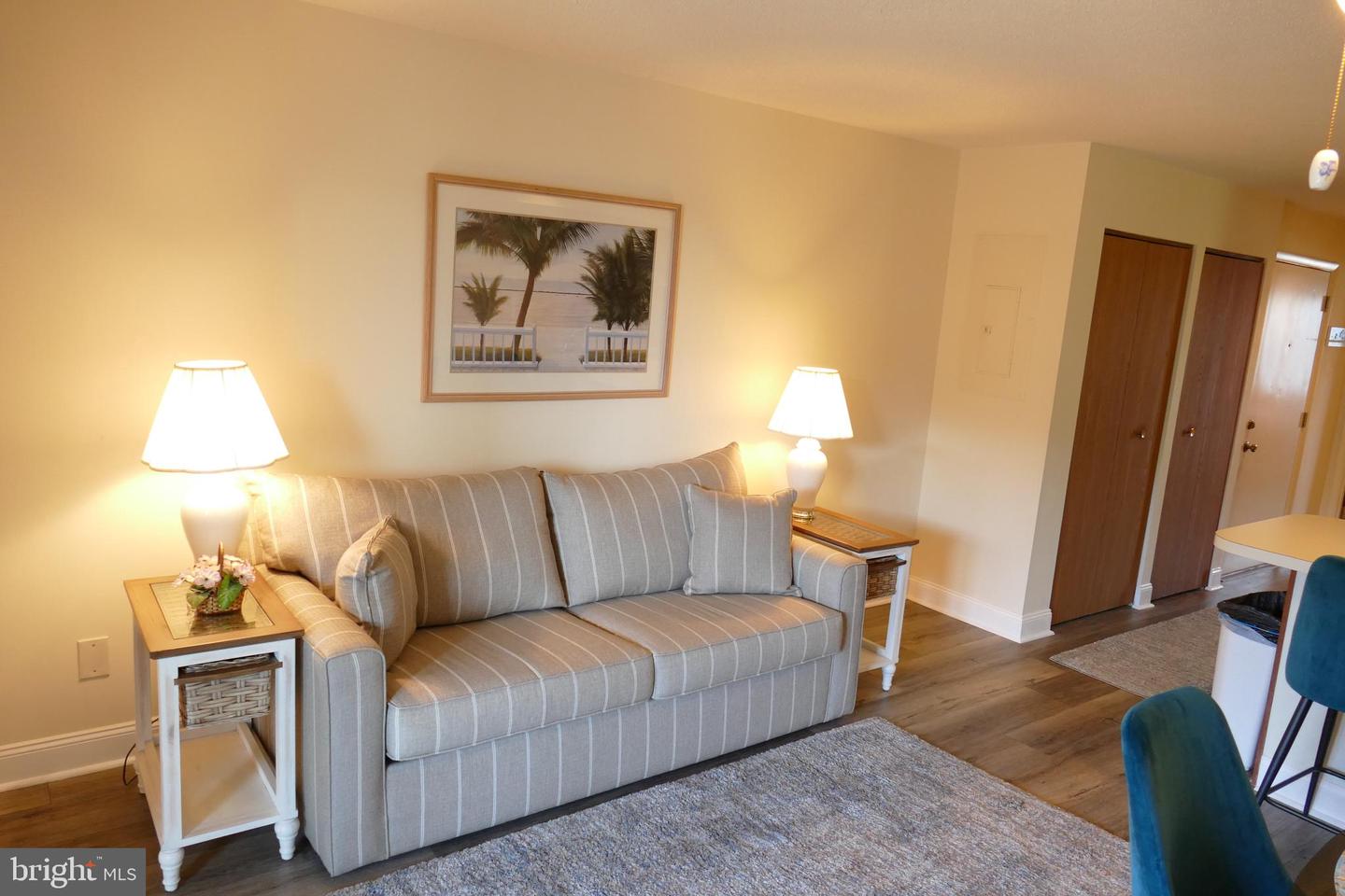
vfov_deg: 51.3
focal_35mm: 25
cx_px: 672
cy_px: 448
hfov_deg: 71.5
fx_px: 934
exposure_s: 1/60
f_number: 2.8
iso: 500
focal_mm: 9.12
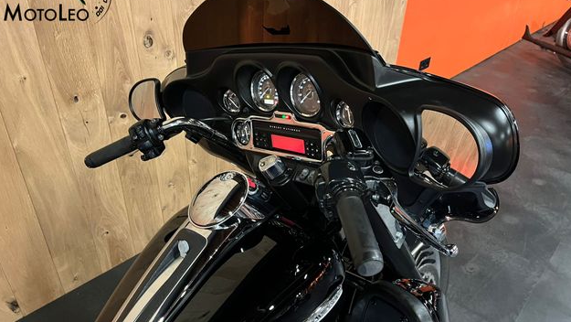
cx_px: 290
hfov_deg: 66.0
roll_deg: -3.3
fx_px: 439
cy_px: 177
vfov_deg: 40.2
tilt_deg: -34.7
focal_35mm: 29
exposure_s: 1/25
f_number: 1.6
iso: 640
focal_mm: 5.1
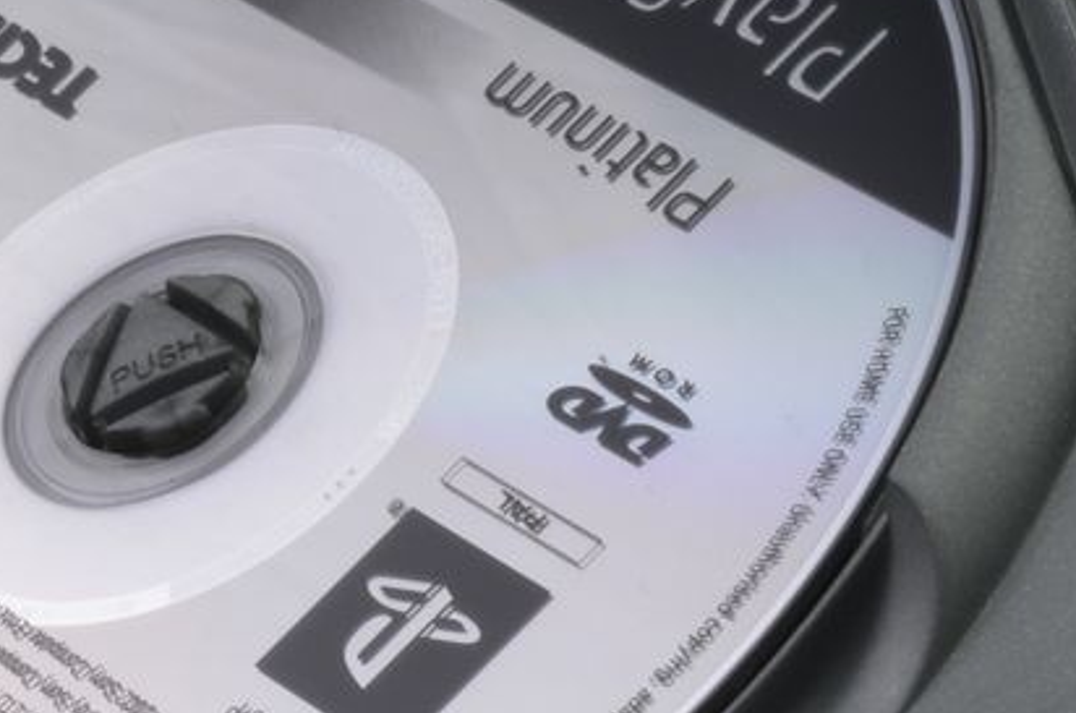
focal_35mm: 262
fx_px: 7816
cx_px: -635
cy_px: 268
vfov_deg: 5.2
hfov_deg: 7.7
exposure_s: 1/3
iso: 100
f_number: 20
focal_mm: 40
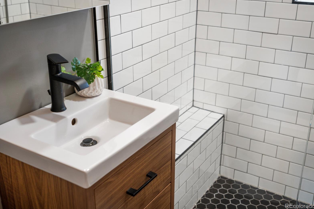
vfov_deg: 31.2
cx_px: 157
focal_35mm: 43
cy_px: 103
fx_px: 375
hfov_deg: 45.4
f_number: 2.8
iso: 200
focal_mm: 28
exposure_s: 1/30
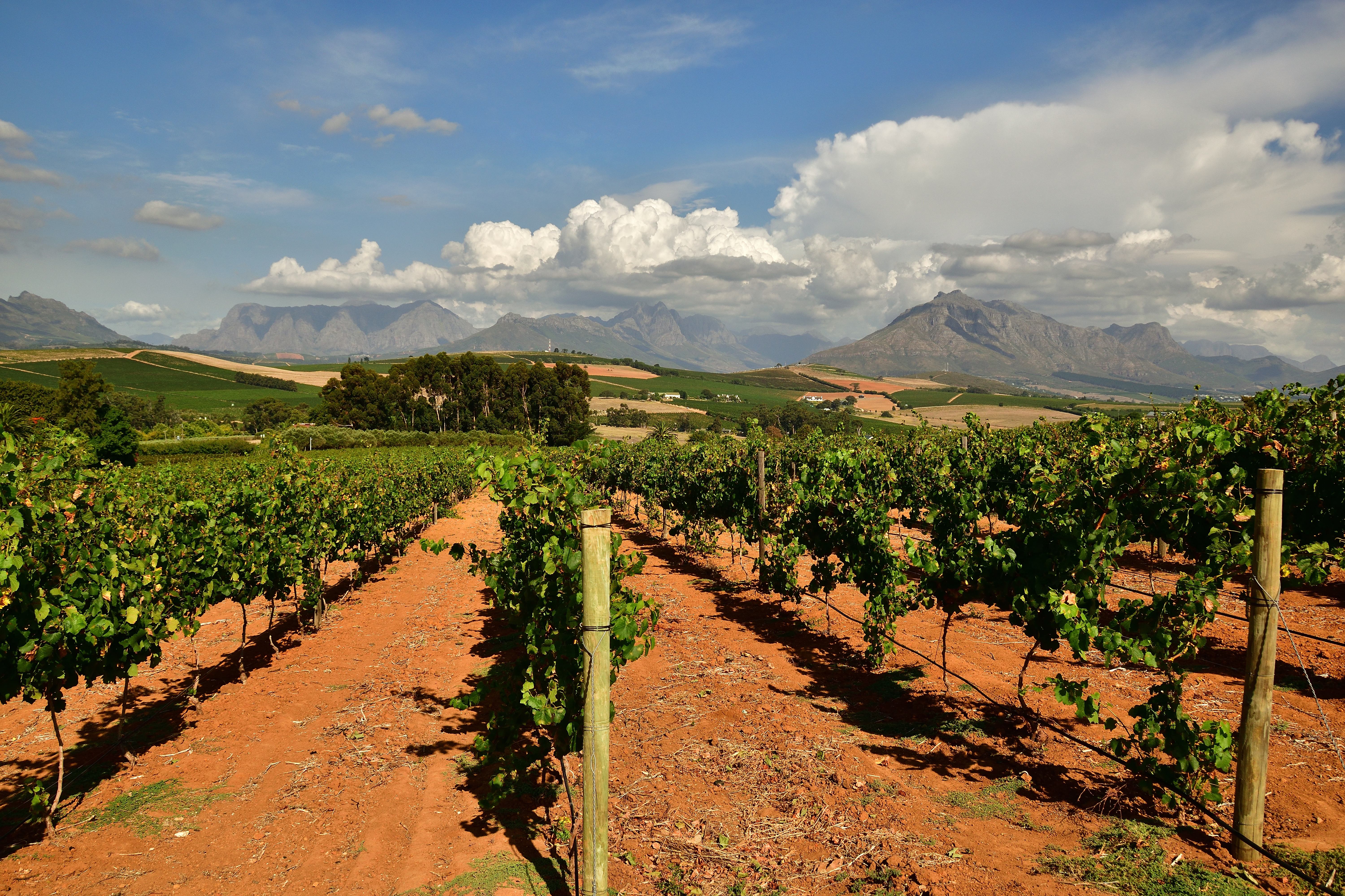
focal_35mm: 27
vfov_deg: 47.9
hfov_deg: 67.4
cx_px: 672
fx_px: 1009
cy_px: 448
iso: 100
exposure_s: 1/1000
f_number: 8
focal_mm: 18
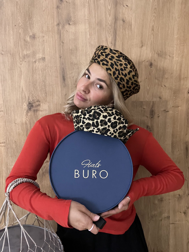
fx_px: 218
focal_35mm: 30
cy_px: 126
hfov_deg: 46.8
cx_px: 94
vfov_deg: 60.0
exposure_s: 1/20
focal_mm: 2.71
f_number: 2.2
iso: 640
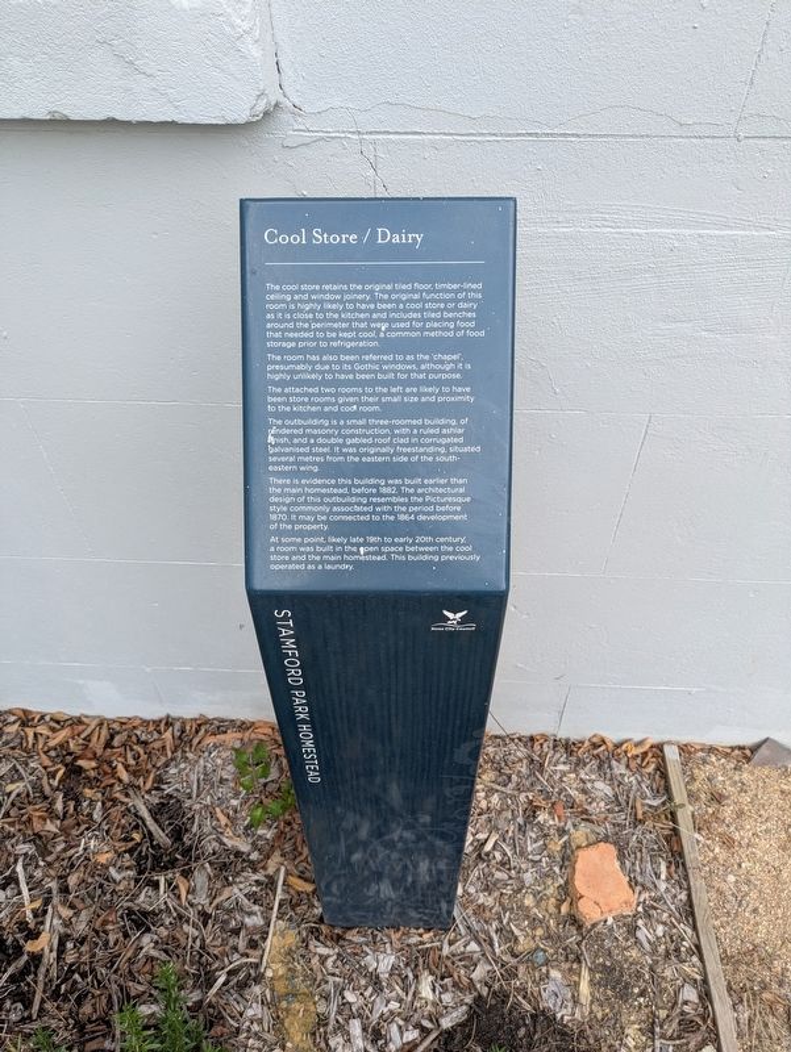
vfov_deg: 69.4
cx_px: 396
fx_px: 761
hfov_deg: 54.9
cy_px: 526
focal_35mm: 25
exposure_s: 1/204
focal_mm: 5.43
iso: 59
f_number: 1.89
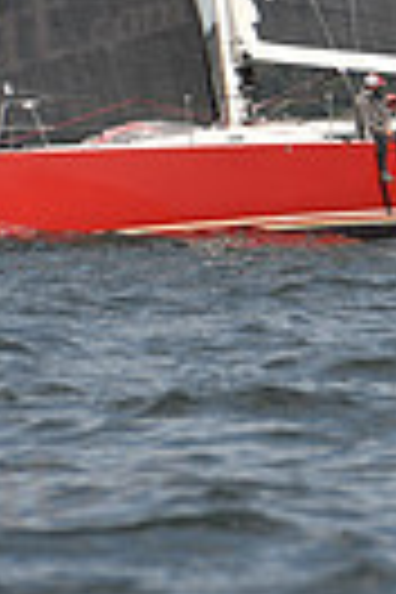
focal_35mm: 879
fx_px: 14502
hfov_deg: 1.6
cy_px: -220
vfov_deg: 2.3
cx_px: 421
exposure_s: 1/1250
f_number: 5
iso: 250
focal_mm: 200
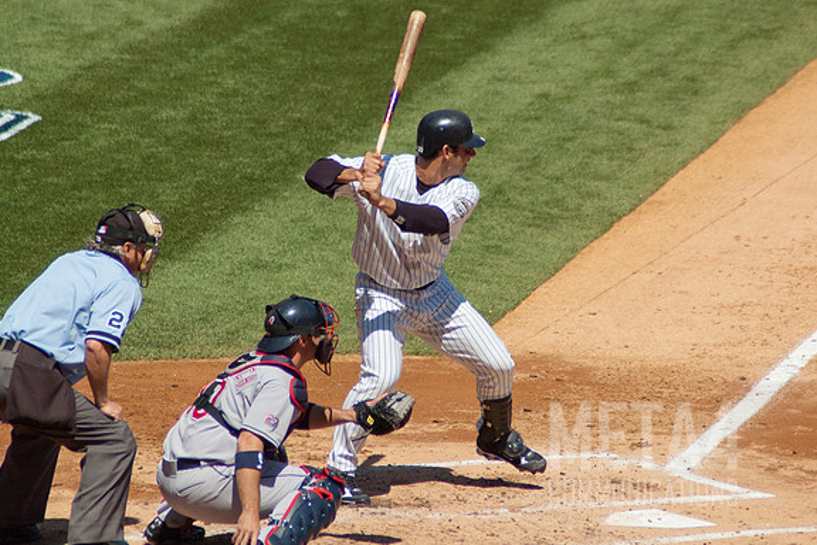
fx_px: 10756
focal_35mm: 474
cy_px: 261
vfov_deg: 2.9
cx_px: 428
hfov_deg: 4.3
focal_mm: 300
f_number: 7.1
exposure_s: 1/3200
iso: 640
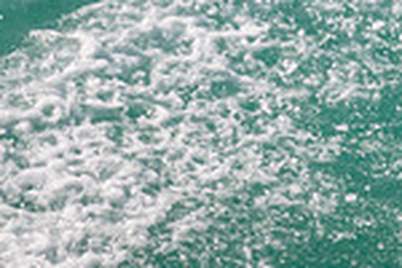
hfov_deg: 0.6
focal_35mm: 3535
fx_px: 39471
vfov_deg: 0.4
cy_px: -130
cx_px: 588
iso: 1100
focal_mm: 800
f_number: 11
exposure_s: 1/1600
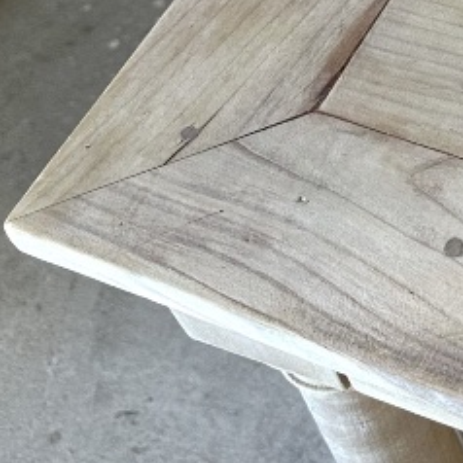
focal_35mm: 107
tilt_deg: -47.0
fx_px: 1619
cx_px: 829
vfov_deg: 15.1
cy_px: -218
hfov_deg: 14.4
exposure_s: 1/50
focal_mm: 6.86
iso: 125
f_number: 1.78
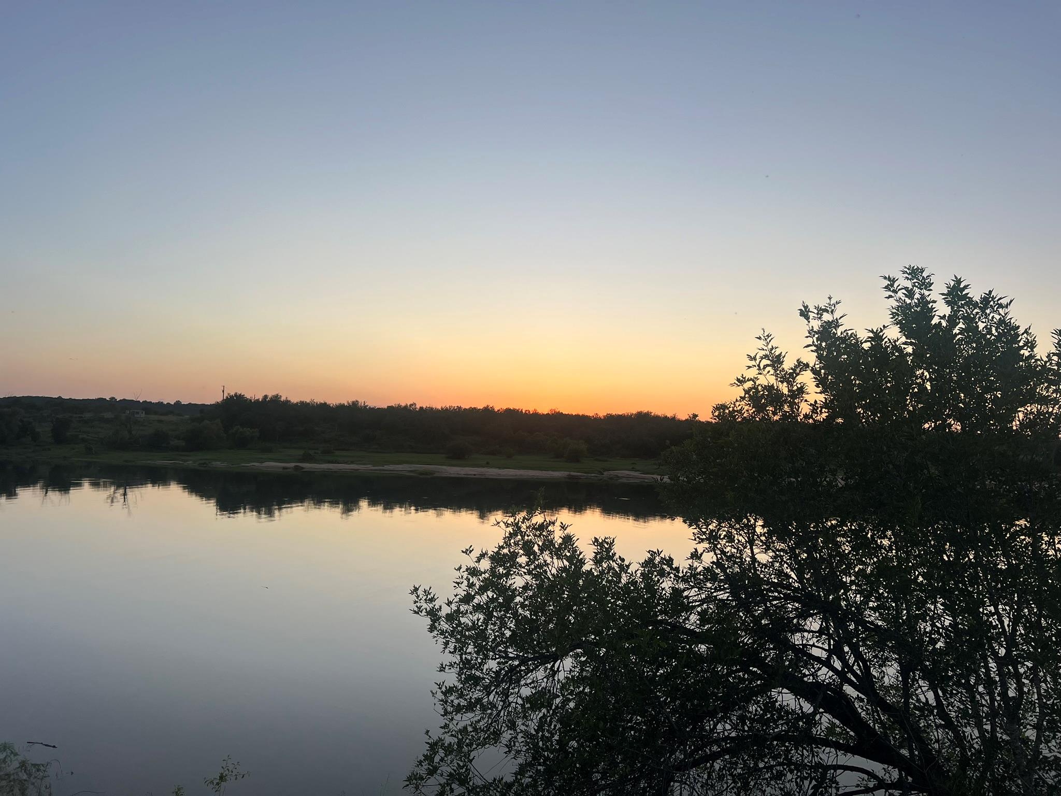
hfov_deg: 67.3
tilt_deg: +1.9
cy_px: 398
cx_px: 530
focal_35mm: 26
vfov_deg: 53.1
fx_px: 797
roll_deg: -2.4
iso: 50
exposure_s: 1/588
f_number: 1.5
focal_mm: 5.7
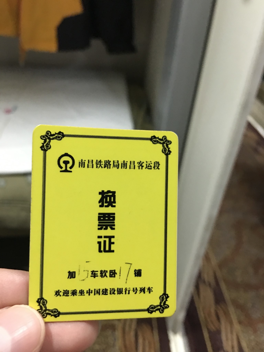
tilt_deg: -33.1
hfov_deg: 48.2
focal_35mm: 29
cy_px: 176
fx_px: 295
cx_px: 132
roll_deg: -6.1
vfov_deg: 61.7
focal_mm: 4.15
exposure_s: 1/4
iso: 125
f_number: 2.2
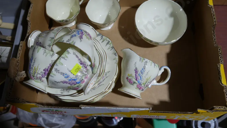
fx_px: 211
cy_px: 54
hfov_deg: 56.6
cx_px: 114
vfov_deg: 33.7
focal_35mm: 35
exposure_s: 1/60
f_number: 3.6
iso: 200
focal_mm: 16
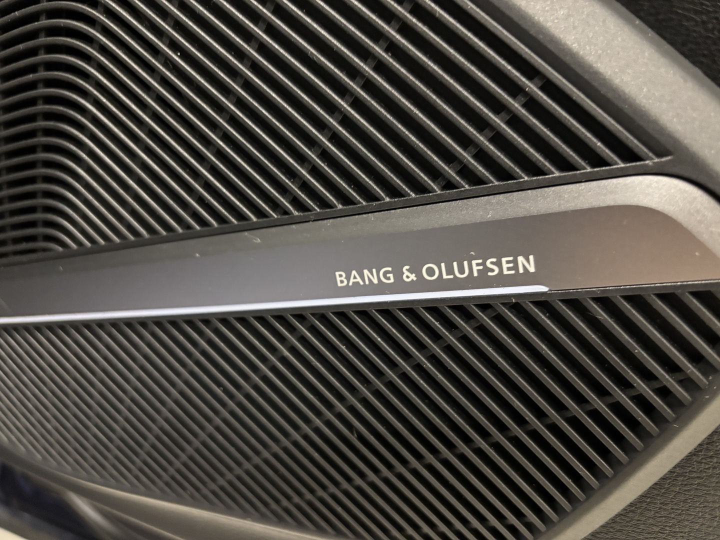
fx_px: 541
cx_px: 360
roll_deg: -6.0
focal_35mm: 26
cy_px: 270
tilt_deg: -16.7
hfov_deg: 67.3
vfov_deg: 53.1
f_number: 1.6
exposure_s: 1/33
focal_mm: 5.96
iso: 640
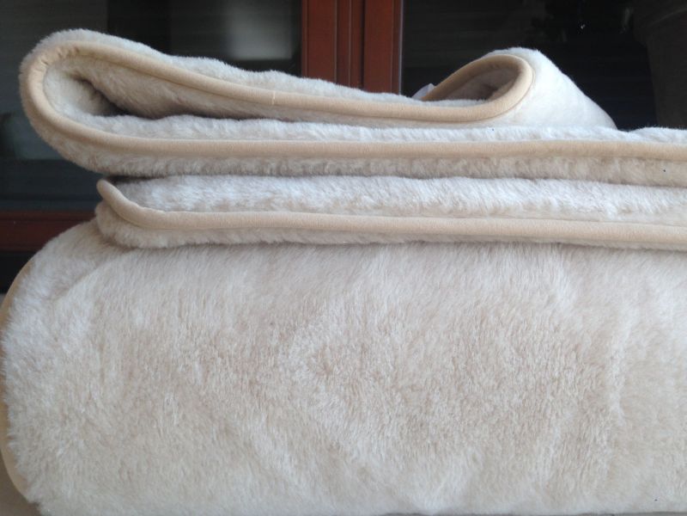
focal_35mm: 33
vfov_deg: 42.9
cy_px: 258
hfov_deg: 55.4
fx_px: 655
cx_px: 344
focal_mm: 4.12
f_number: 2.4
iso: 50
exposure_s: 1/120
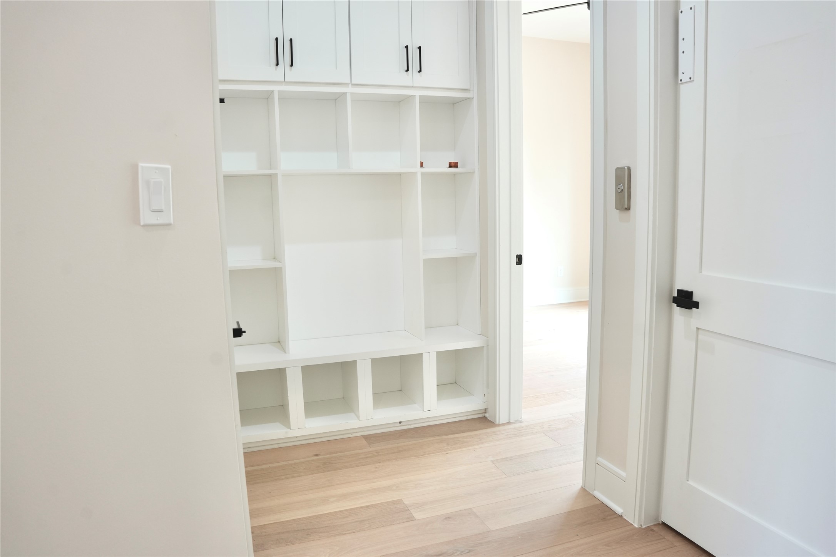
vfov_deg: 53.1
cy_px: 278
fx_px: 557
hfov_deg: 73.8
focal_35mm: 24
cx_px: 418
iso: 500
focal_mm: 24
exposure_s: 1/60
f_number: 5.6
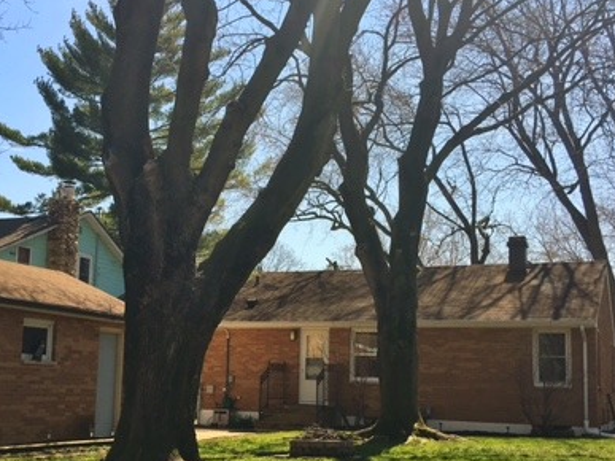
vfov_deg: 30.1
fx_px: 853
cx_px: 253
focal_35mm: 48
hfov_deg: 39.5
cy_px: 291
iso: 25
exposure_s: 1/1350
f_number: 2.2
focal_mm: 4.15
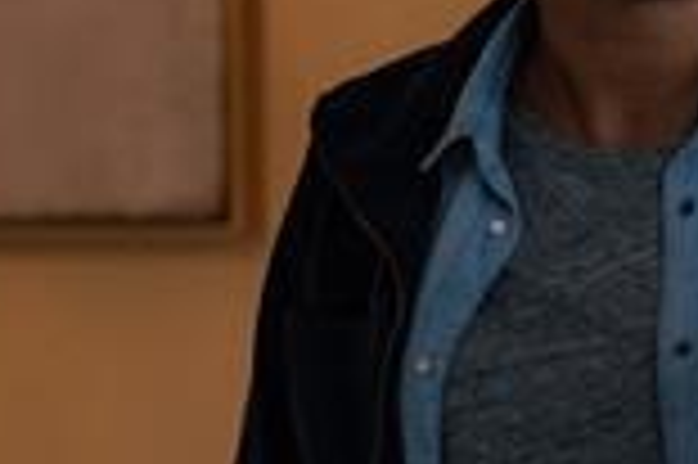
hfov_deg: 3.9
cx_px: 1112
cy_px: 9
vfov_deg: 2.6
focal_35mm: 525
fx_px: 10168
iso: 3200
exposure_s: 1/125
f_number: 4
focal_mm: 125
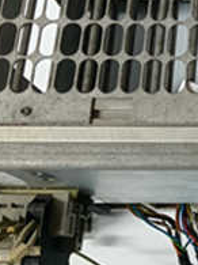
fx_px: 634
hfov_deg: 16.0
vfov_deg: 23.0
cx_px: 312
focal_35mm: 83
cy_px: 30
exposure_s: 1/33.3
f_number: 1.9
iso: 721
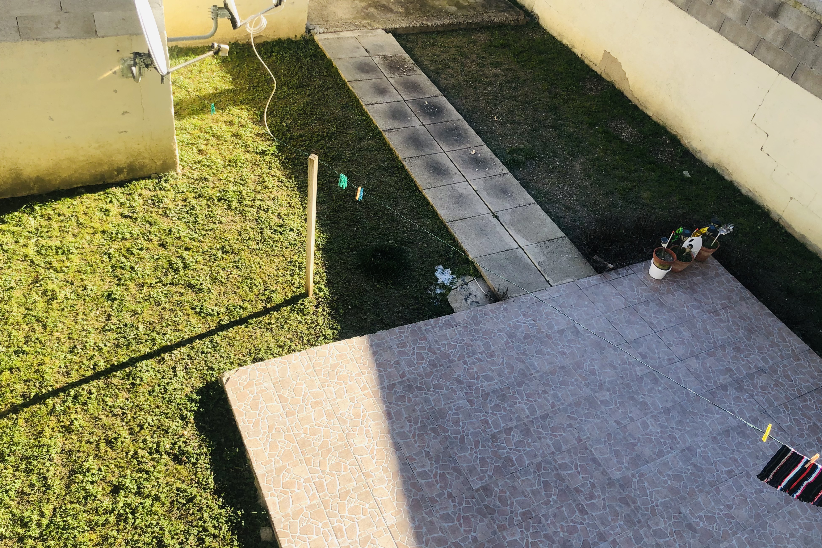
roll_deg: -10.6
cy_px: 237
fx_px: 685
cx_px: 411
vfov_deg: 43.5
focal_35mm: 30
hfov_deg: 61.9
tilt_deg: -43.0
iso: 20
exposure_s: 1/457
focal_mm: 4
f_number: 1.8
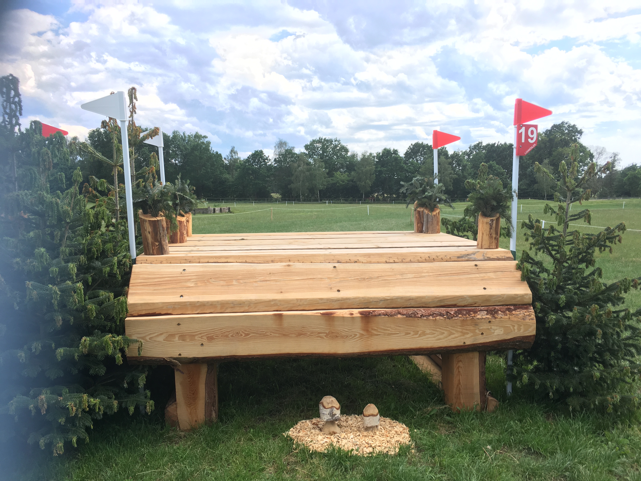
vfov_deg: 48.2
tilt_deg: -4.6
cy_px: 240
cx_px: 320
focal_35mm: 29
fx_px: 537
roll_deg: -0.2
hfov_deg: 61.7
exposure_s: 1/375
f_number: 2.2
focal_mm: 4.15
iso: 25
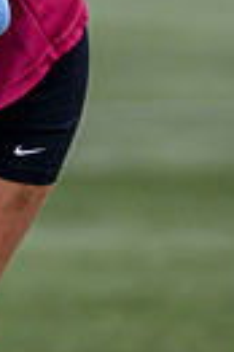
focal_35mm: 2064
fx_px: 20176
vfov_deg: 1.0
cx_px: -295
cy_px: 81
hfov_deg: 0.7
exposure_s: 1/1600
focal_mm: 400
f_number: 3.5
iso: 640
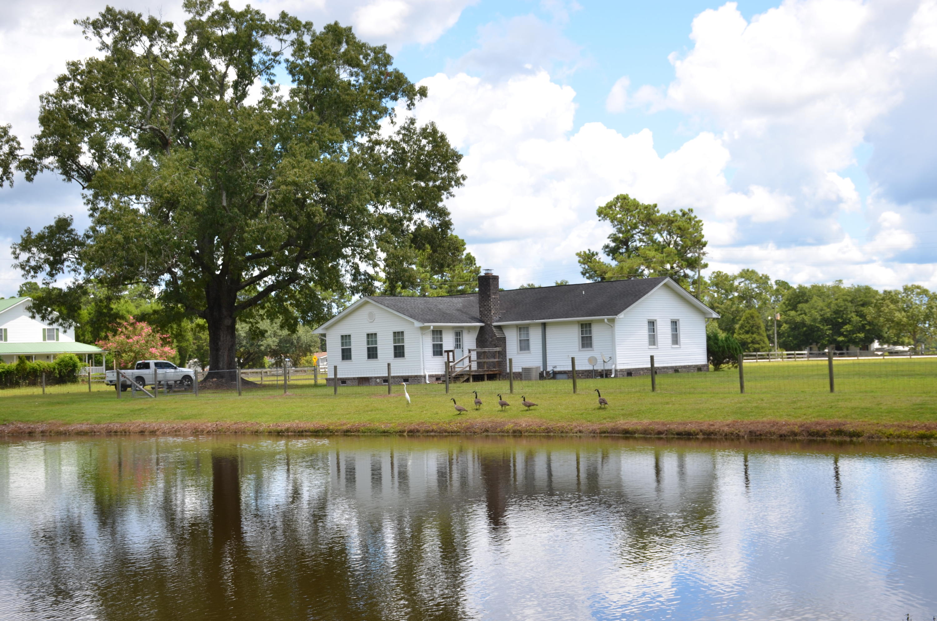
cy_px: 310
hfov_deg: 39.0
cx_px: 468
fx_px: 1325
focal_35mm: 51
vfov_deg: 26.4
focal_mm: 34
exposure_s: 1/250
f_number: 8
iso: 100
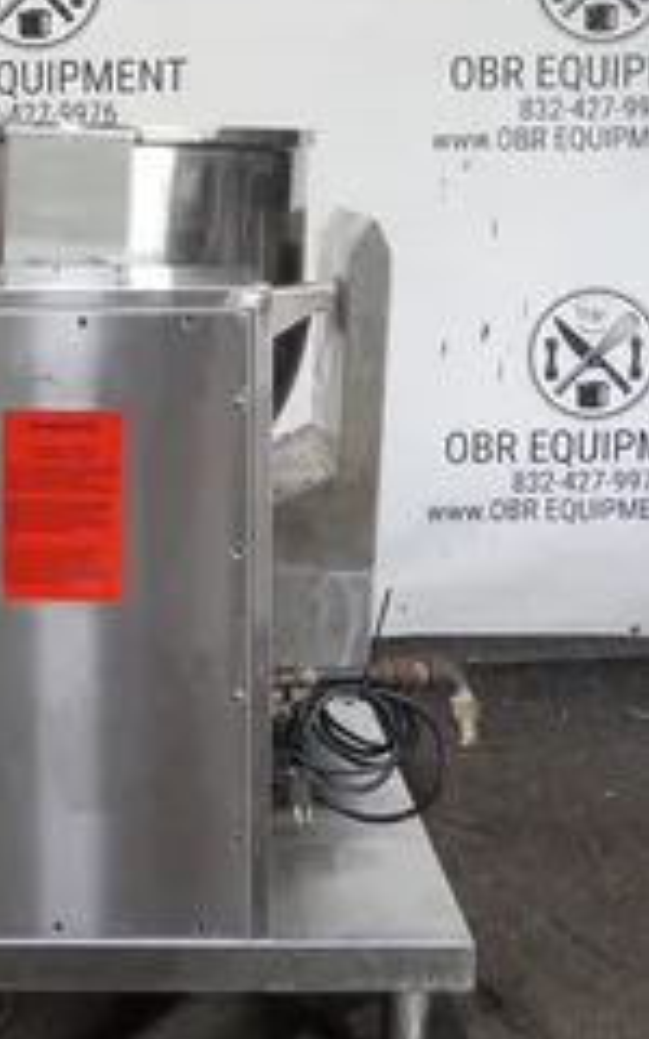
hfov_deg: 20.3
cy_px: 316
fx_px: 1783
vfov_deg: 32.1
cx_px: 76
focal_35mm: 63
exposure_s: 1/40
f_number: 3.5
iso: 640
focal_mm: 13.84
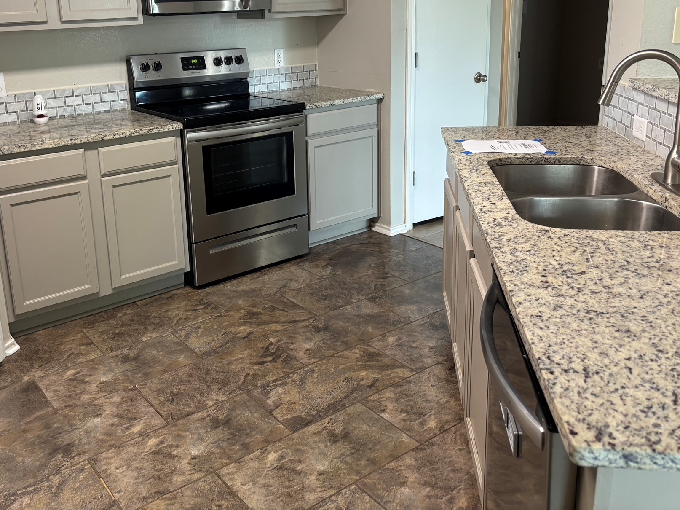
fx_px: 648
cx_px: 269
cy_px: 187
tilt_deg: -15.3
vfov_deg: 42.6
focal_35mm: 33
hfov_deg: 54.9
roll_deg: +2.5
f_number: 1.6
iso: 125
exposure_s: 1/60
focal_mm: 5.96
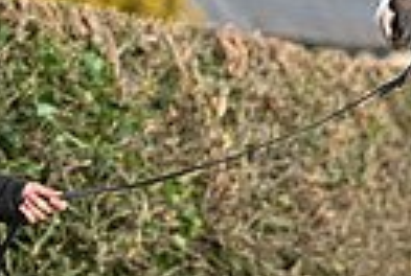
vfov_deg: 2.2
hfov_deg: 3.3
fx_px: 7072
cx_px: 775
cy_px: 215
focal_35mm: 618
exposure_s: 1/1000
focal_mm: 140
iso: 360
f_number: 4
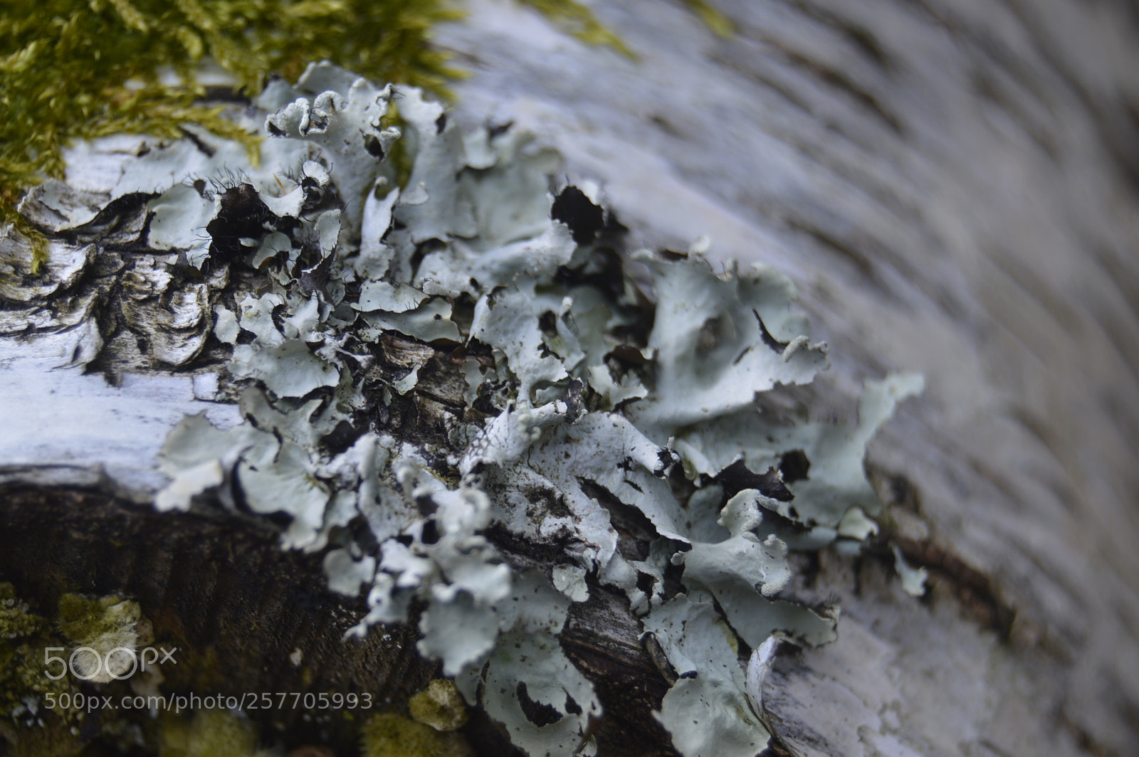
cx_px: 570
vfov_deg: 16.5
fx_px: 2608
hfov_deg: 24.6
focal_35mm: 82
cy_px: 378
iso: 100
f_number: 5.6
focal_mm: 55
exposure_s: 1/125
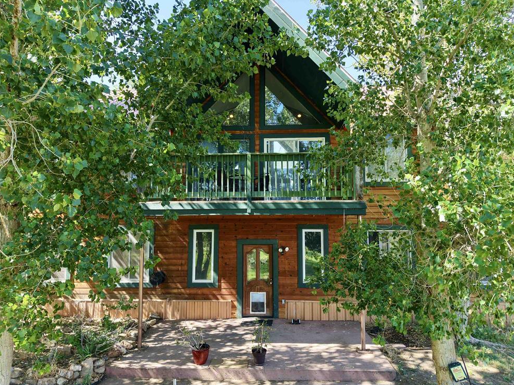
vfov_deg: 54.9
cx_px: 267
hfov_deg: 69.4
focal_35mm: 25
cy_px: 191
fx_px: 371
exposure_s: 1/250
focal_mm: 8.67
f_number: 1.8
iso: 100
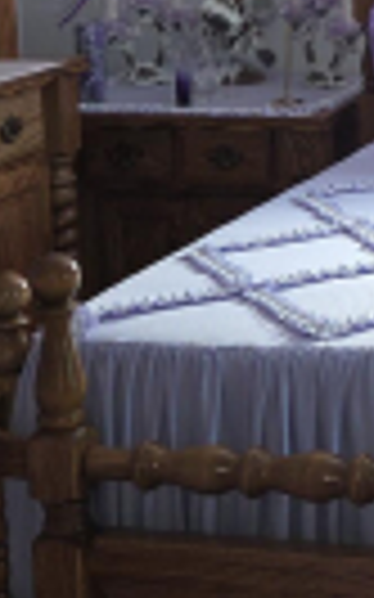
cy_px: -27
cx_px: 597
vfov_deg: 16.7
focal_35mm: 122
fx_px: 1992
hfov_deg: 10.3
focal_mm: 5.4
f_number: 1.8
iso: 100
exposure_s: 1/30
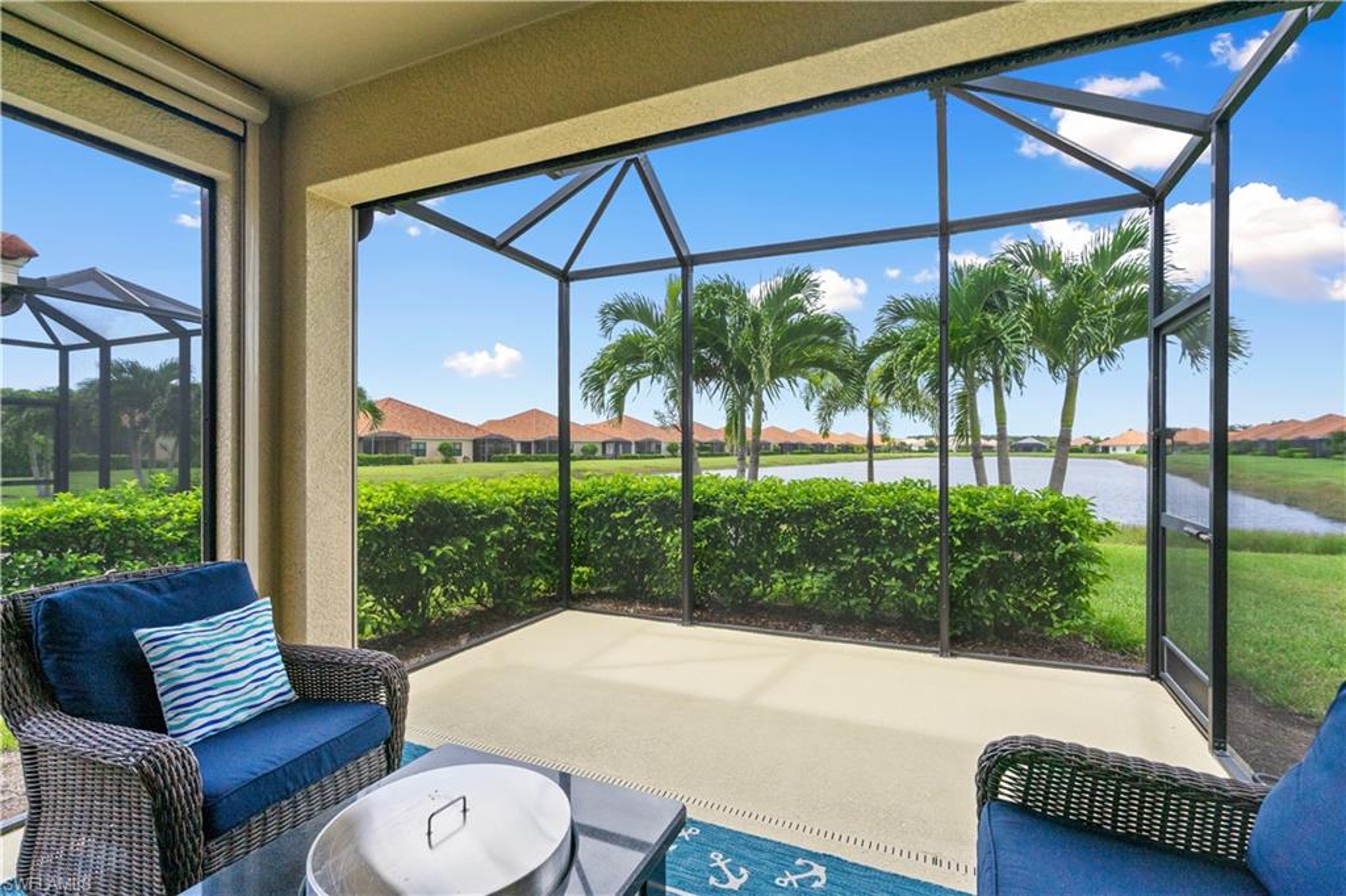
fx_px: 598
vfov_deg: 73.7
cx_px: 673
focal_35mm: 16
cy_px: 448
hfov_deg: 96.8
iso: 400
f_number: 8
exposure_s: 1/640
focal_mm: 16
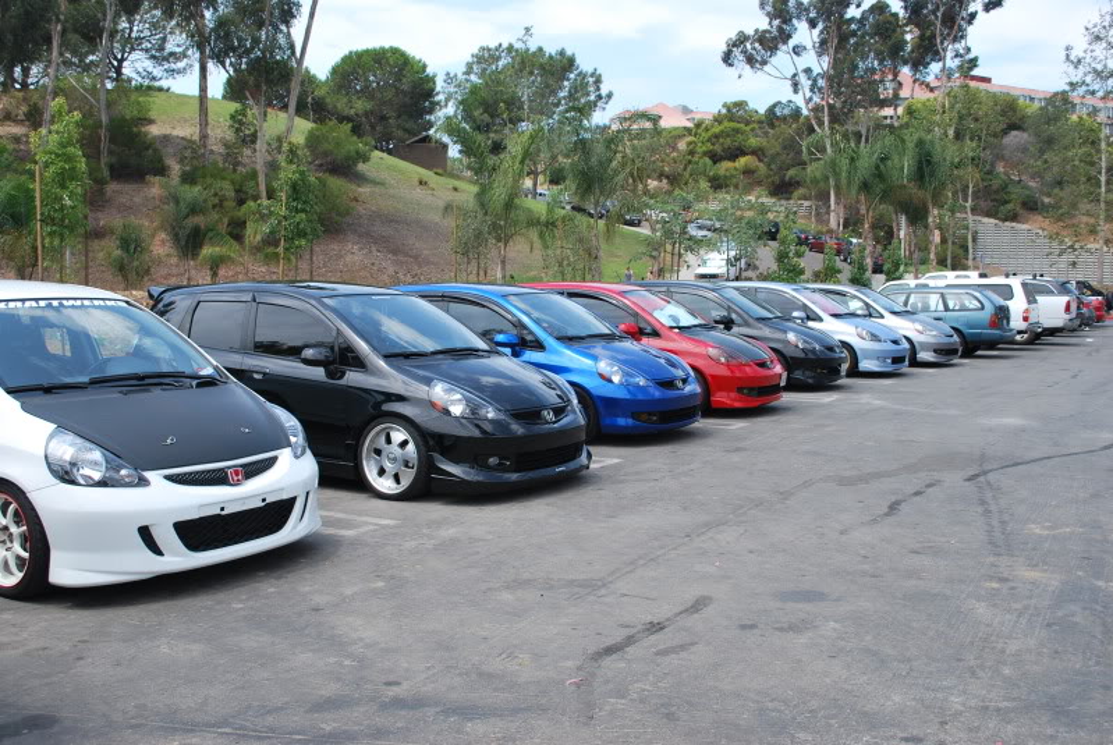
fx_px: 1114
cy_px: 372
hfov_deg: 53.1
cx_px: 556
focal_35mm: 36
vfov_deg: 37.0
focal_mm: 24
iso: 100
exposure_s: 1/200
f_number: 7.1
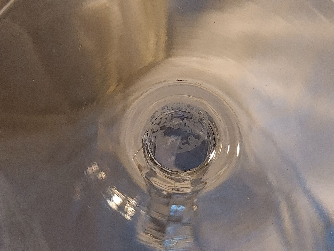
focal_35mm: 57
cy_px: 126
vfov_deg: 25.7
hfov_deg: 33.8
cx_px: 167
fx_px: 550
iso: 300
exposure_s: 1/50
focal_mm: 4.81
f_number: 1.8
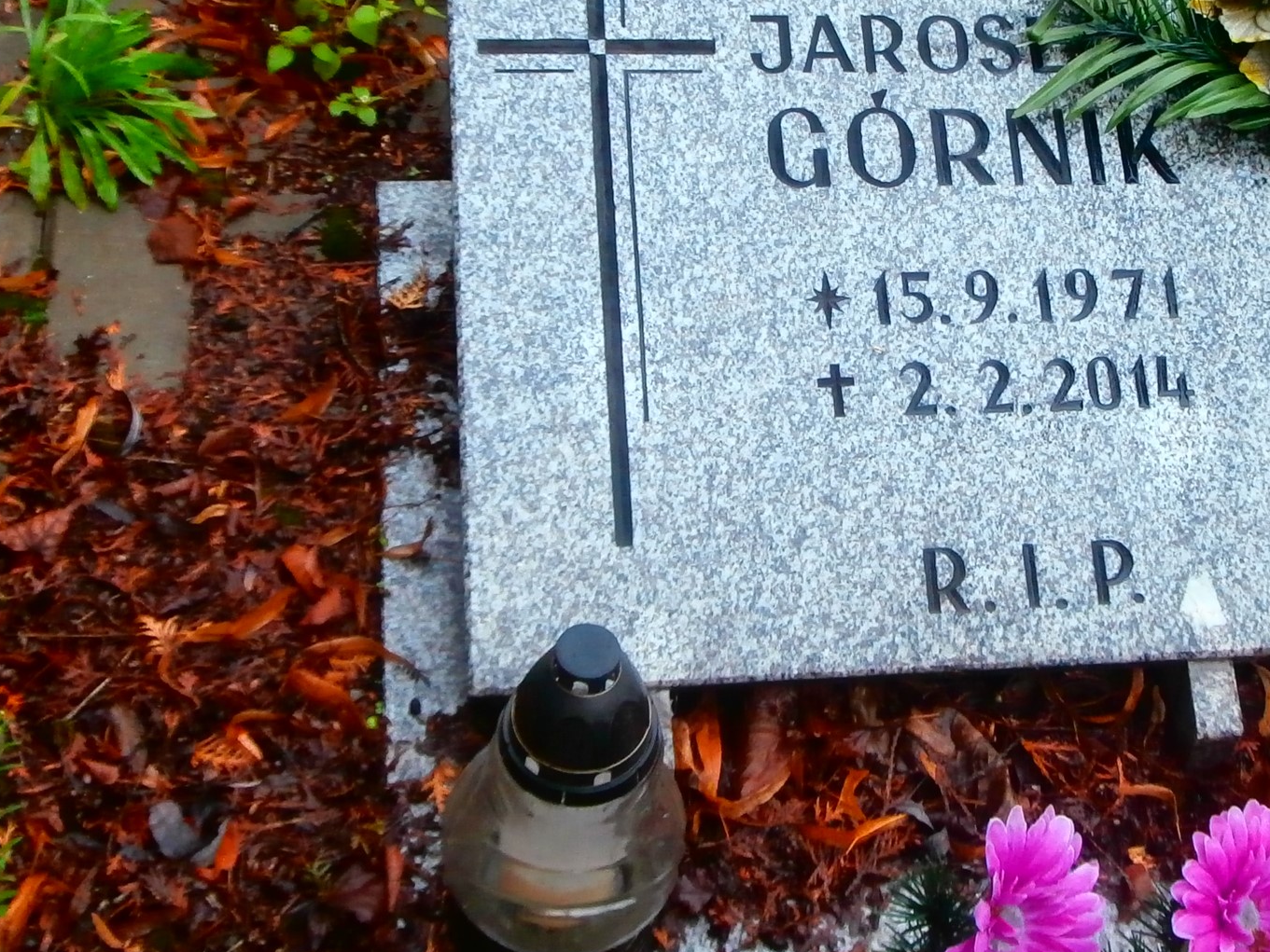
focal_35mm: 66
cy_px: 197
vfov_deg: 22.0
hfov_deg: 29.1
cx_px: 876
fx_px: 2422
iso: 160
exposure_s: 1/60
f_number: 3.5
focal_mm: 5.36
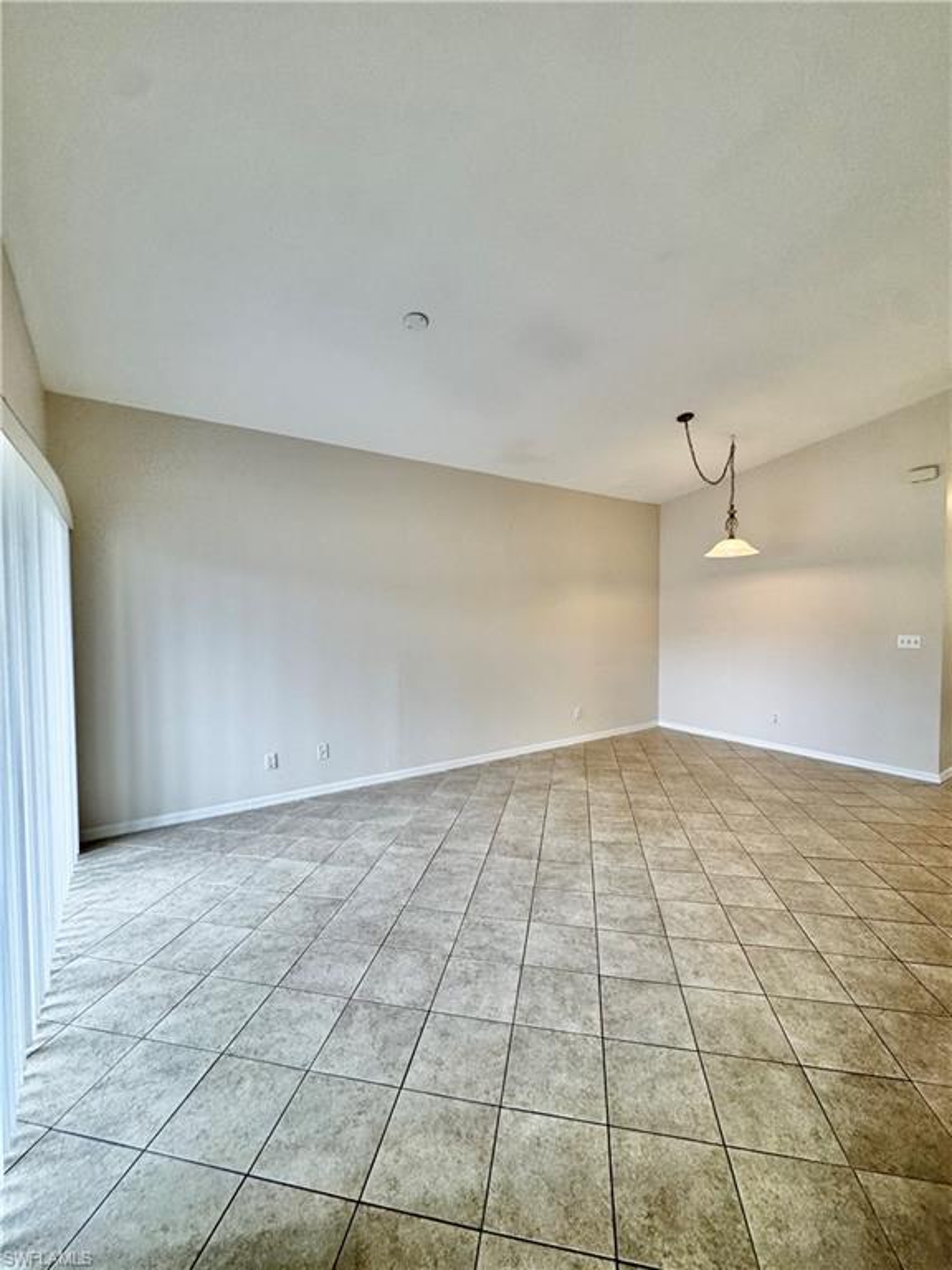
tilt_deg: -3.3
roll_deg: +0.9
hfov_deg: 85.7
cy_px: 635
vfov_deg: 102.1
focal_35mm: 14
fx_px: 513
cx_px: 476
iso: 250
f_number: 2.2
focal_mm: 2.22
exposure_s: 1/120
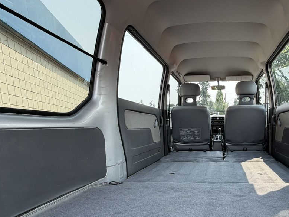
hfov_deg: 69.4
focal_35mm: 23
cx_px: 214
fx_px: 192
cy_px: 142
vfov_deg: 57.8
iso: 50
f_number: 2.2
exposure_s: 1/284
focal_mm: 2.22
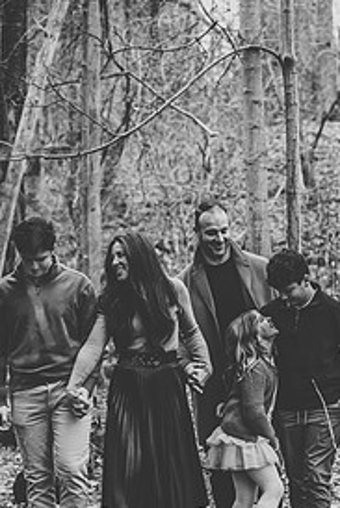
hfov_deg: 11.9
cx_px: 264
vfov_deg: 17.7
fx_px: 1627
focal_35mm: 115
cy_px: 362
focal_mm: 70
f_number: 2.8
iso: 1000
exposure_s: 1/250
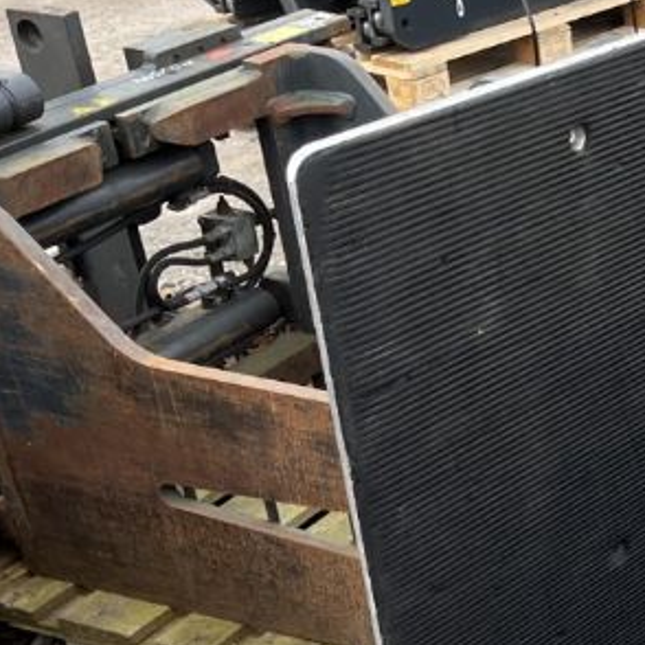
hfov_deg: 18.9
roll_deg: -1.3
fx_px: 1686
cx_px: 978
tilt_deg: -35.1
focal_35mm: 80
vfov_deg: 21.0
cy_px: 638
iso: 50
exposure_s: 1/595
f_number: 1.6
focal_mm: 5.1
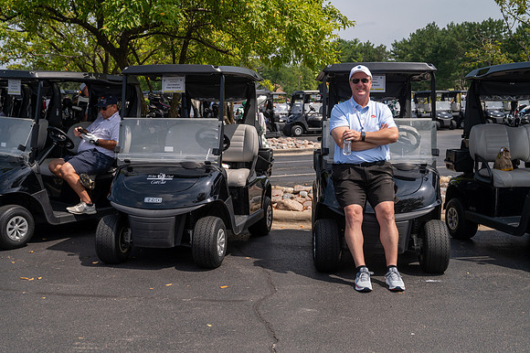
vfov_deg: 29.8
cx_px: 265
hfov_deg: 43.6
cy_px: 176
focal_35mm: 45
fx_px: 662
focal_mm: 45
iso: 250
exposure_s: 1/2000
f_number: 5
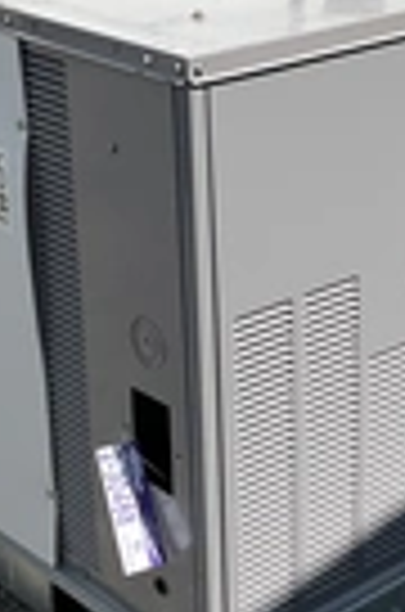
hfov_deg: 15.2
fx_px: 1509
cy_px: 252
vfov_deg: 22.9
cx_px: 324
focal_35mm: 89
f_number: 1.8
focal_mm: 3
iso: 25
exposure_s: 1/2058
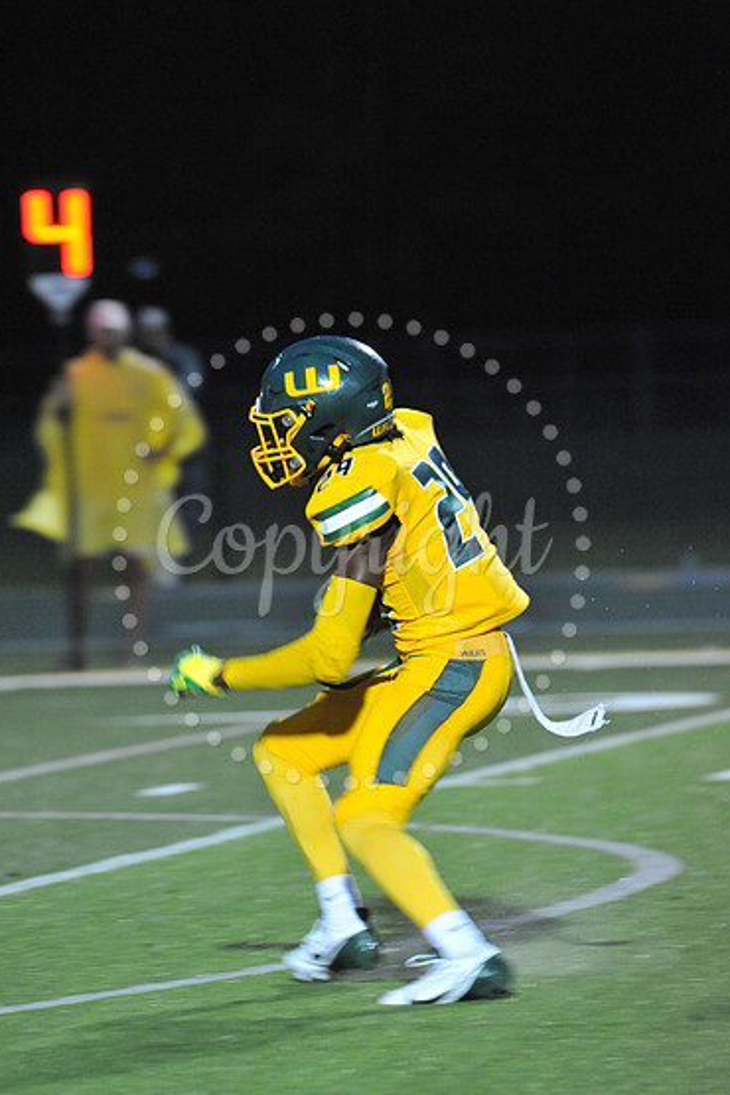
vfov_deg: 5.5
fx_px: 11436
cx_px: 351
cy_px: 548
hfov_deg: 3.7
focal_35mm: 376
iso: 6400
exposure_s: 1/200
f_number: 6.3
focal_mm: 360
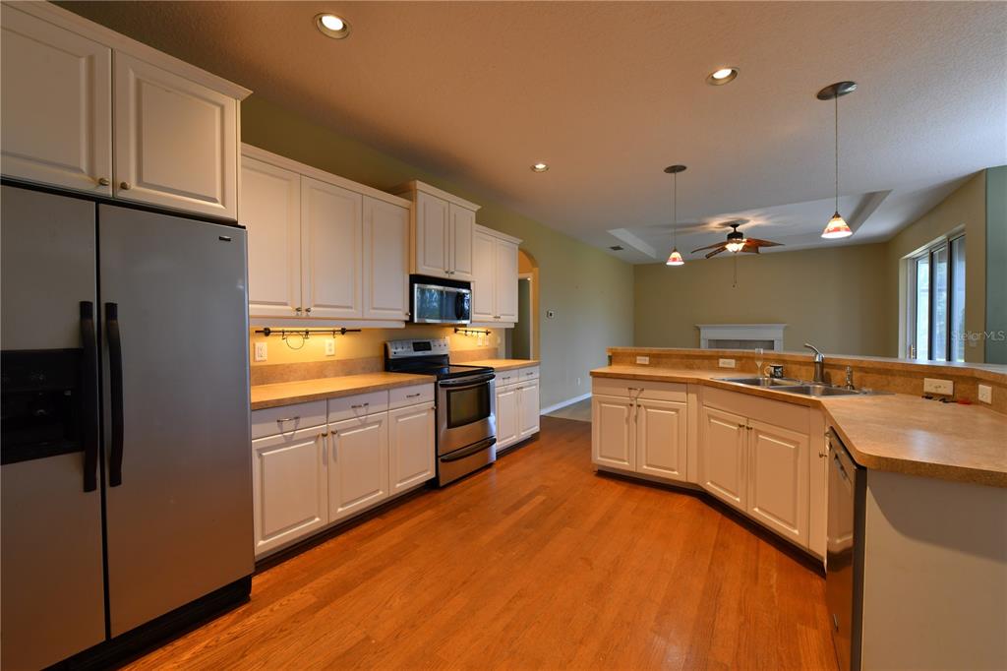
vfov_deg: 81.2
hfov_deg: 104.3
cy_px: 336
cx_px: 504
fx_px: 391
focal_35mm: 14
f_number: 9
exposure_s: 1/15
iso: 400
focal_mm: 14
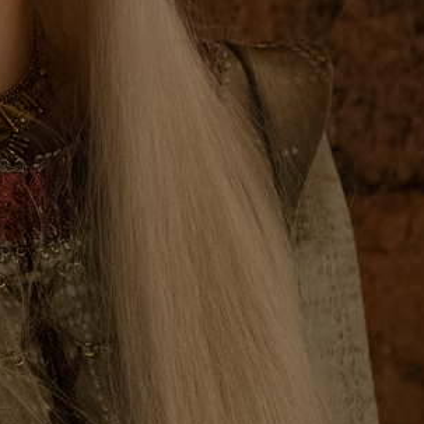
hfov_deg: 1.6
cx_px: -206
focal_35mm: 1078
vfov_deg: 1.6
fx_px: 14939
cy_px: 252
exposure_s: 1/80
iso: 3200
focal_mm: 200
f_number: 2.8
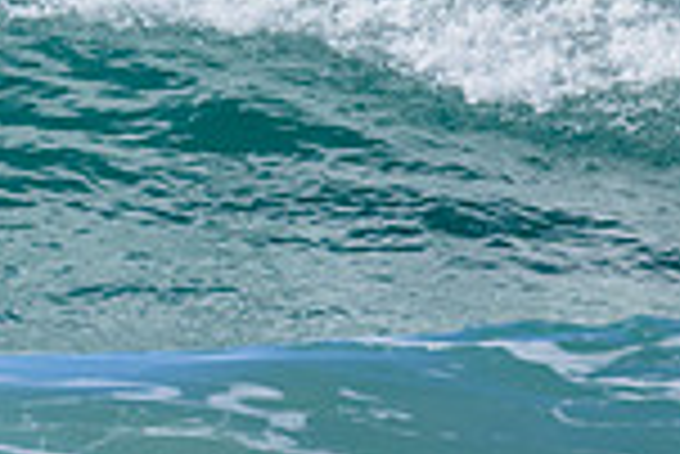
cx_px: -439
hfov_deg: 0.7
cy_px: -156
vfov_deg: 0.4
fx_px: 59480
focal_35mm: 3146
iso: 360
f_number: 11
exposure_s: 1/800
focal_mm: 600
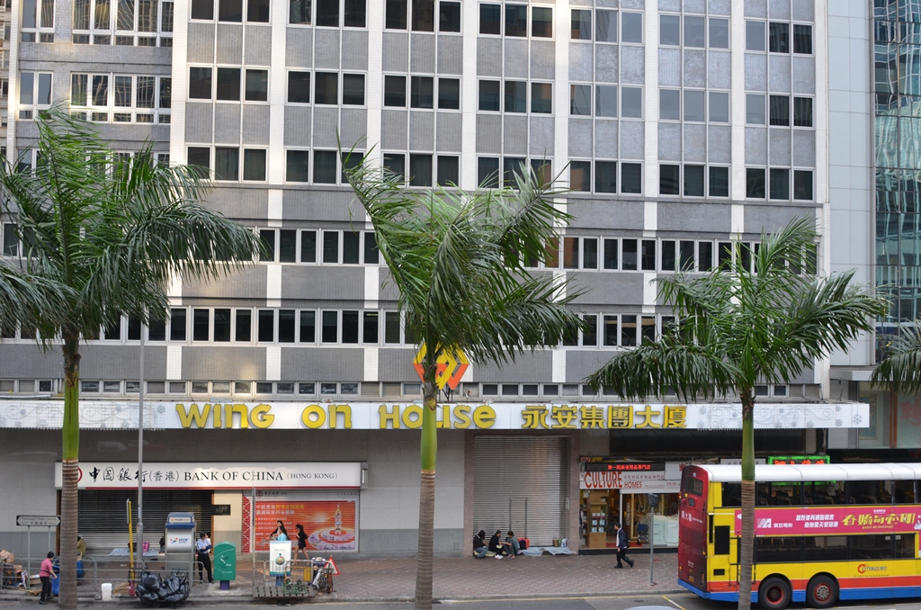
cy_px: 305
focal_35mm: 42
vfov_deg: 31.7
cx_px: 460
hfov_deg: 46.5
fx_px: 1072
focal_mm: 28
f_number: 5.6
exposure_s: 1/125
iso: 320
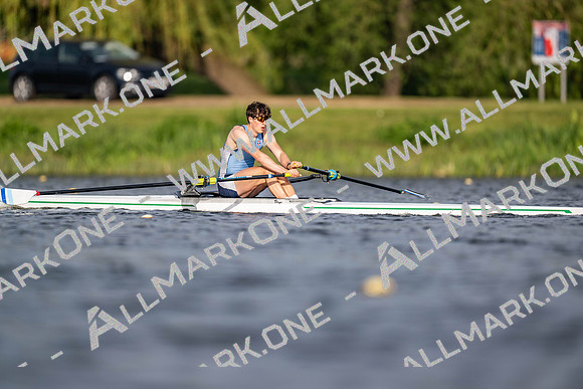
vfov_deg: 2.3
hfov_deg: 3.4
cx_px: 292
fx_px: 9718
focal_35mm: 600
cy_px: 194
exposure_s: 1/2500
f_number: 4
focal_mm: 600
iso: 220
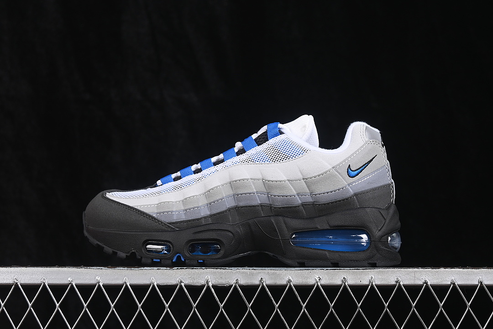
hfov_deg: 27.0
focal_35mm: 75
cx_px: 246
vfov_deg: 18.2
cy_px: 164
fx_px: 1027
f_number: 7.1
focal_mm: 50
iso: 160
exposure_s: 1/60
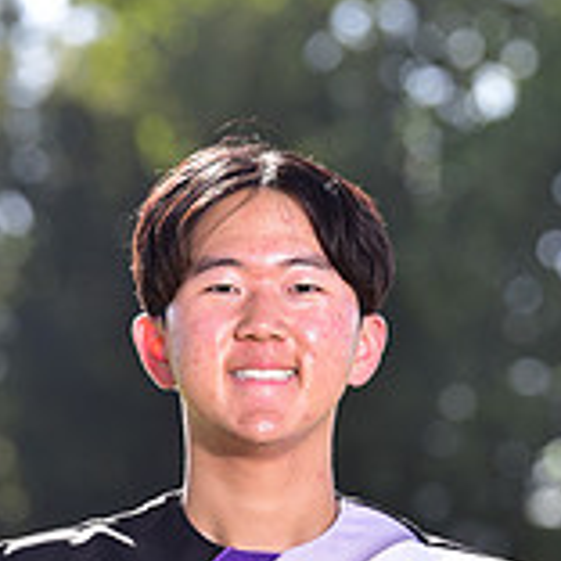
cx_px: 289
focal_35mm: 475
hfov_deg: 3.7
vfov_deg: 3.7
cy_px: 748
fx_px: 8709
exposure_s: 1/250
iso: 100
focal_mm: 150
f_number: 4.5
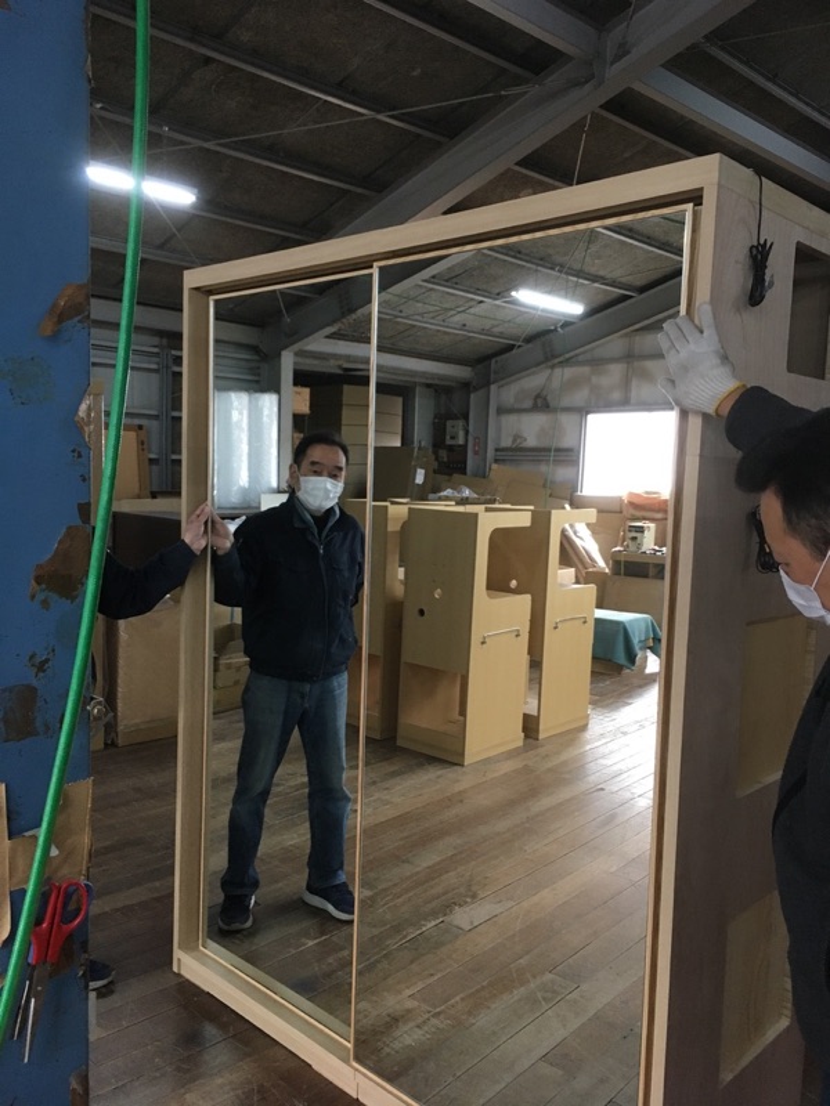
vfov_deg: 61.7
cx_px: 415
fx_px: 927
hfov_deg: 48.2
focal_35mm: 29
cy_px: 553
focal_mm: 4.15
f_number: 2.2
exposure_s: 1/30
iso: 125
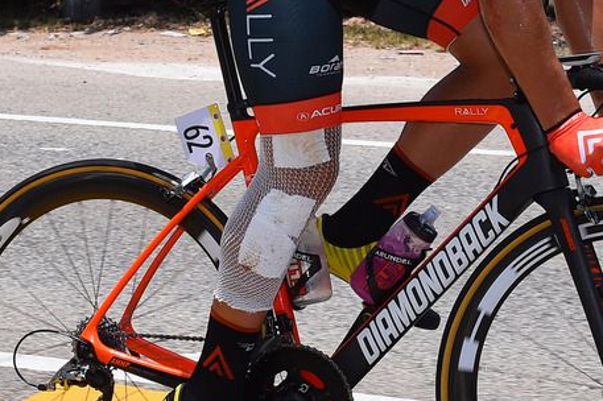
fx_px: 1757
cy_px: 118
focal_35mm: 105
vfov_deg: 13.0
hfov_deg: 19.3
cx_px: 488
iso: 400
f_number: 9
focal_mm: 40
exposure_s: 1/1000
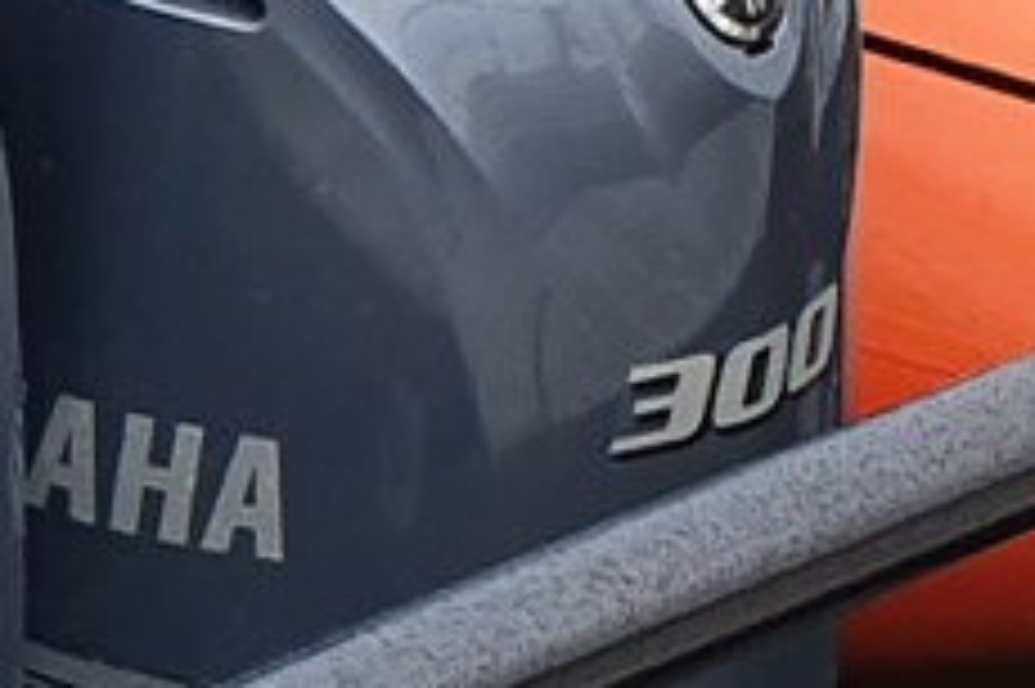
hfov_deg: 8.4
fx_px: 6090
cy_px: -328
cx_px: -1854
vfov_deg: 6.4
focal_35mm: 212
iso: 50
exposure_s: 1/327
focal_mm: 4.32
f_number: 2.4
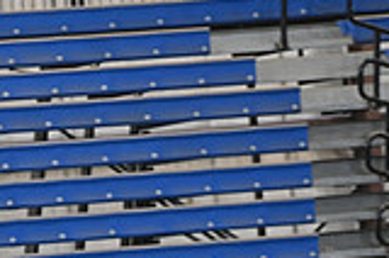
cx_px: -258
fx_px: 7840
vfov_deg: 1.9
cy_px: 434
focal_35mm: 727
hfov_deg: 2.8
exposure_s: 1/250
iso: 3200
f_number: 5
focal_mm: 200
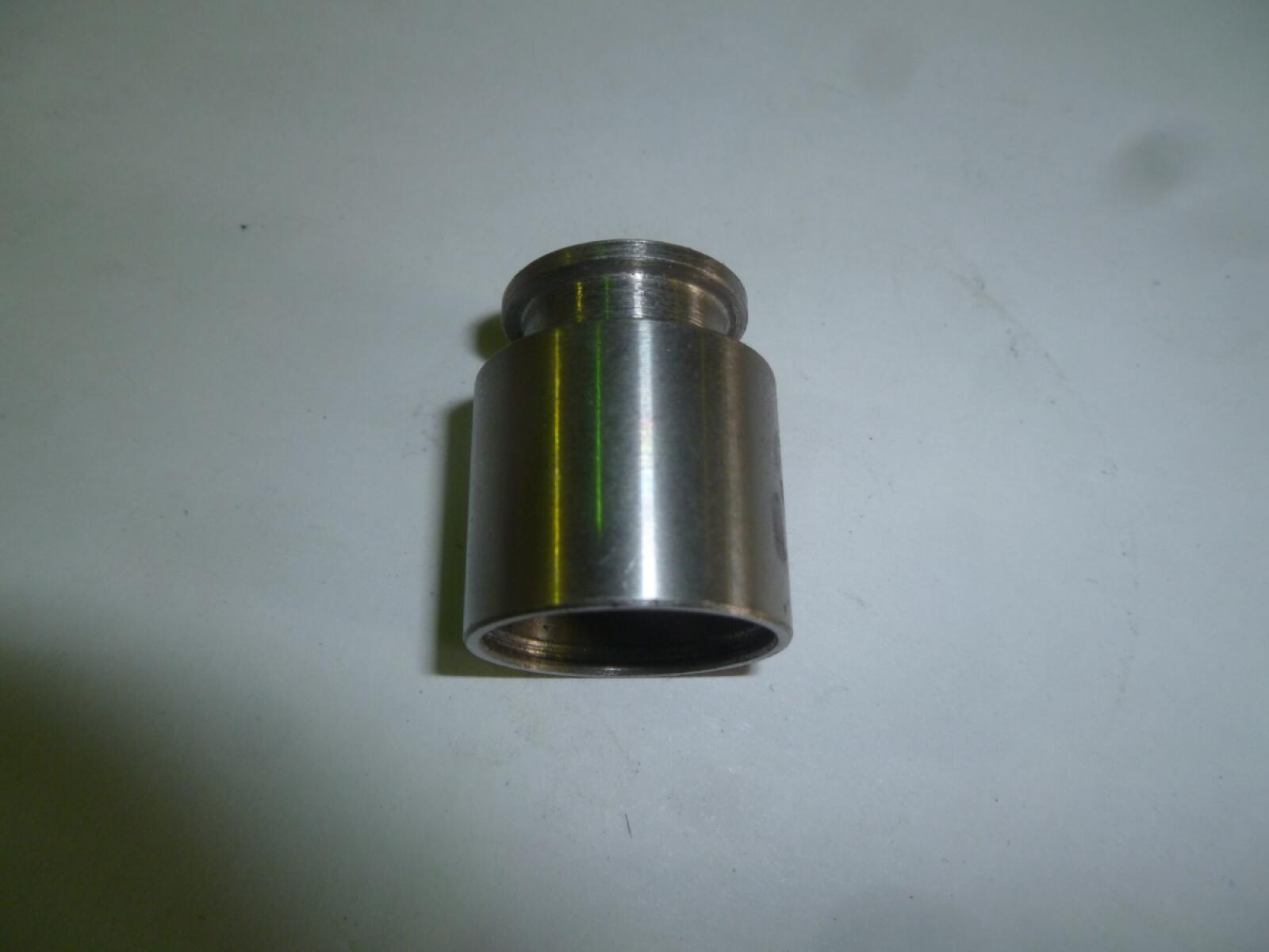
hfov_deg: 63.4
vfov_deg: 49.7
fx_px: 1026
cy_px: 476
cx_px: 634
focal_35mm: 28
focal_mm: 5
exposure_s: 1/30
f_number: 3.3
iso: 125
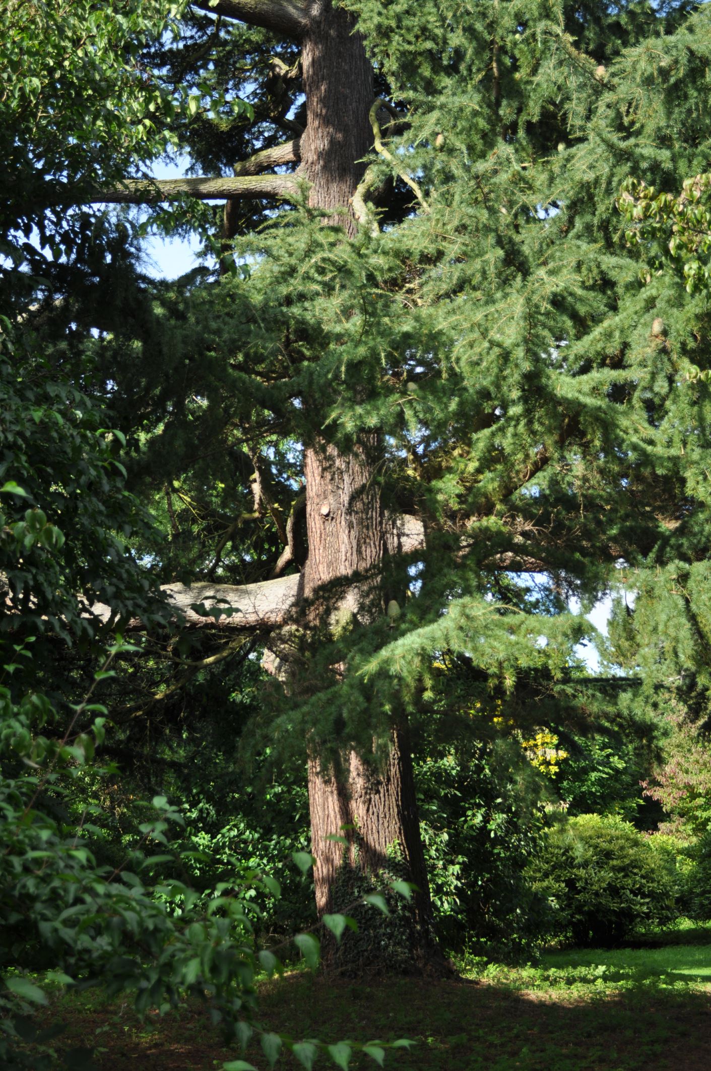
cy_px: 536
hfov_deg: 25.7
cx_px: 356
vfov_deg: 37.9
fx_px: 1560
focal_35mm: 52
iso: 200
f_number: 5
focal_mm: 35
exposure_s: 1/320
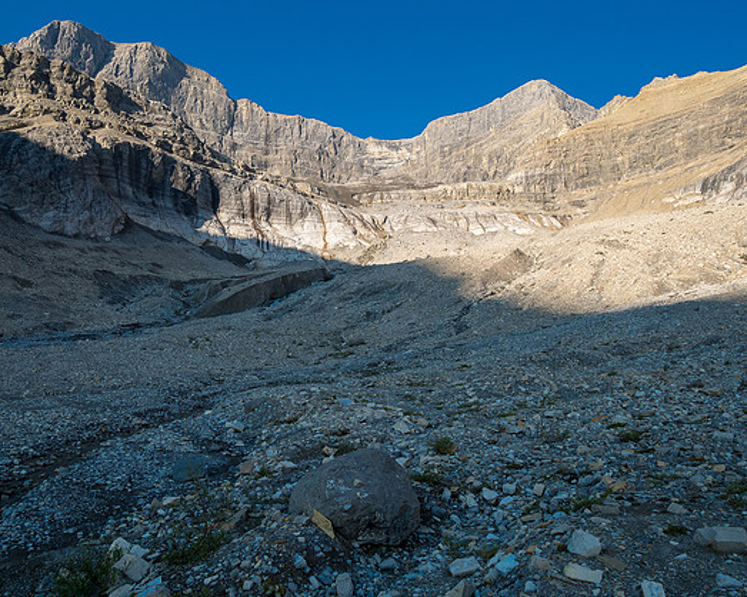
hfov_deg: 66.0
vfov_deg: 54.9
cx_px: 361
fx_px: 575
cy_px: 291
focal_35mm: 26
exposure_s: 1/200
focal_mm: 12
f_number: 8
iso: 200
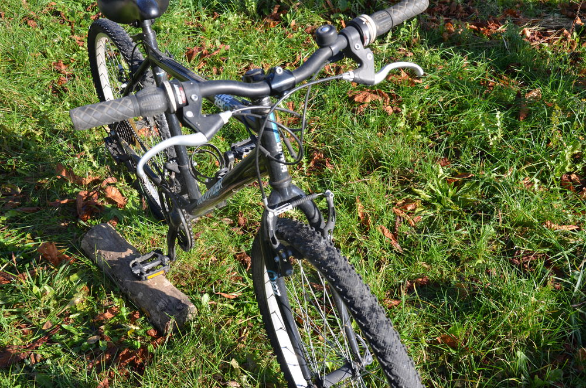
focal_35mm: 39
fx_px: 633
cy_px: 194
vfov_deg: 34.1
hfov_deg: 49.6
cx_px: 293
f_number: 6.3
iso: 100
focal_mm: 26
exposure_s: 1/125
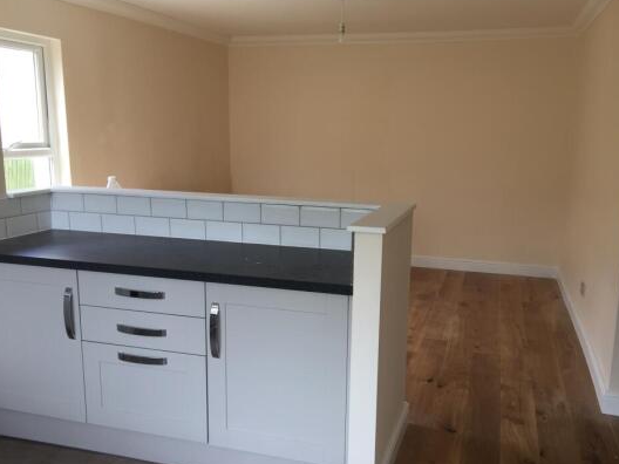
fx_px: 572
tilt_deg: -11.1
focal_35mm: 32
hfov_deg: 56.7
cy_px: 238
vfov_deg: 44.2
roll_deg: -1.3
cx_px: 336
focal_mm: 4.15
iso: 32
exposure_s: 1/100
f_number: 2.2
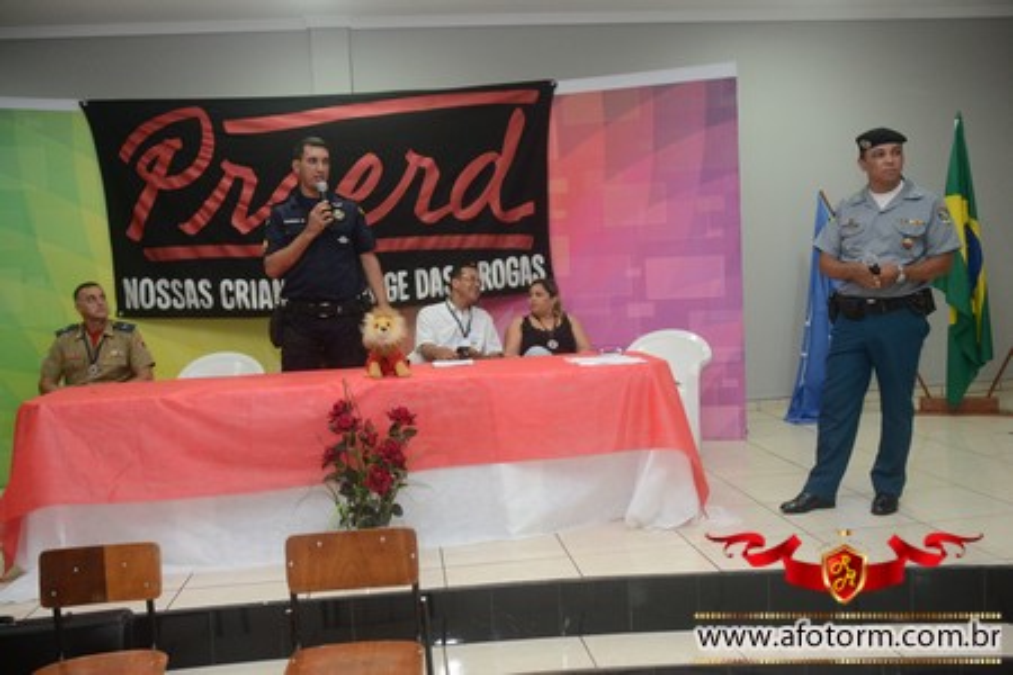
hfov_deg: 61.9
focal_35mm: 30
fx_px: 844
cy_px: 338
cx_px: 506
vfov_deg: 43.6
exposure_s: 1/125
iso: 1600
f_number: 3.5
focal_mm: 20
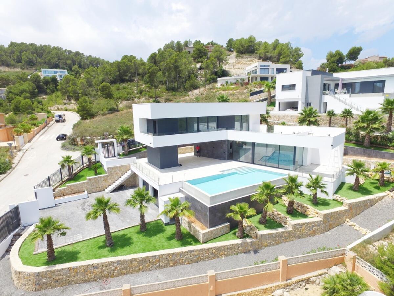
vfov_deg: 66.0
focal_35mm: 20
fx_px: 228
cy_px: 148
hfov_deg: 81.7
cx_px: 197
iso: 100
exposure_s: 1/971
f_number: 2.8
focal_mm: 3.61
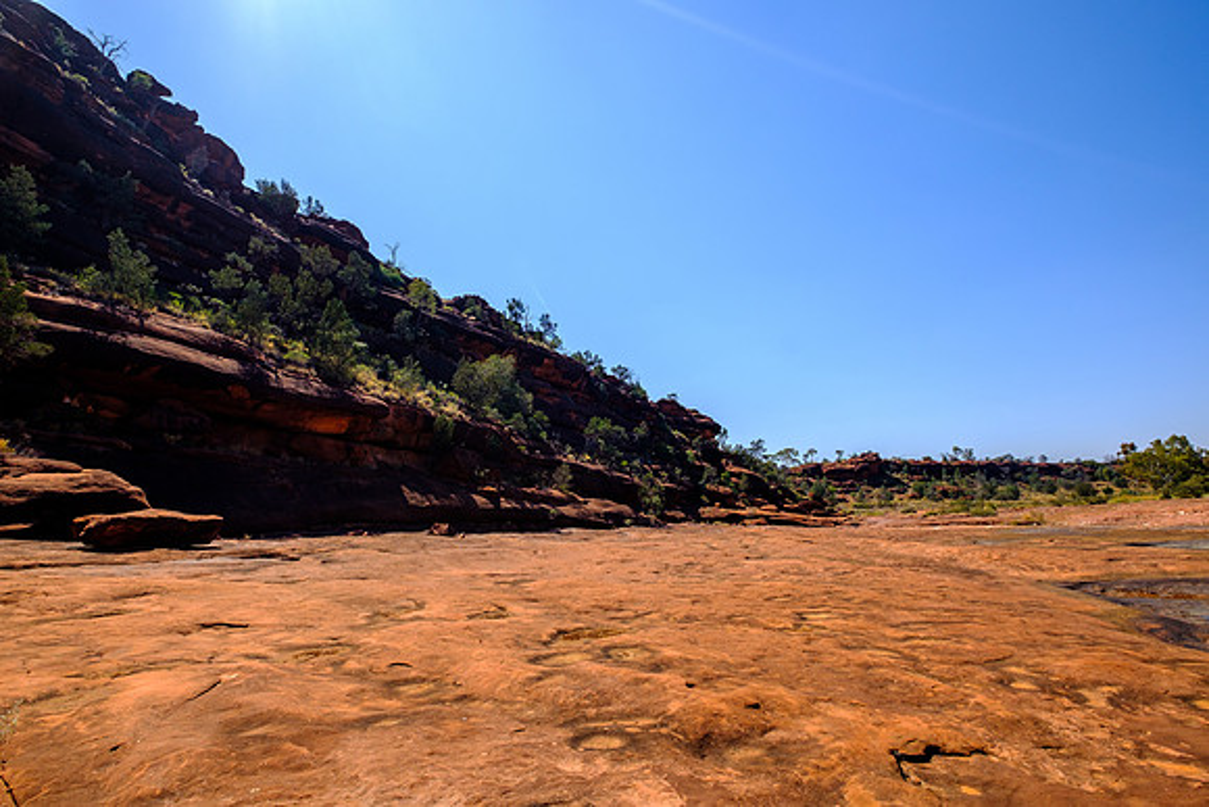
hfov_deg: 100.4
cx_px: 604
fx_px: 504
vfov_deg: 77.4
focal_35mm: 15
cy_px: 404
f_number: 6.4
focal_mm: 10
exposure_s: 1/1000
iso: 200
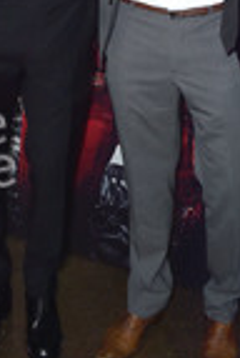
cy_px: 48
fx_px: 667
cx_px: 161
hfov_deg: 20.3
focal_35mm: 67
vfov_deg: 29.0
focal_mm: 24
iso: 400
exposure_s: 1/200
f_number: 5.6
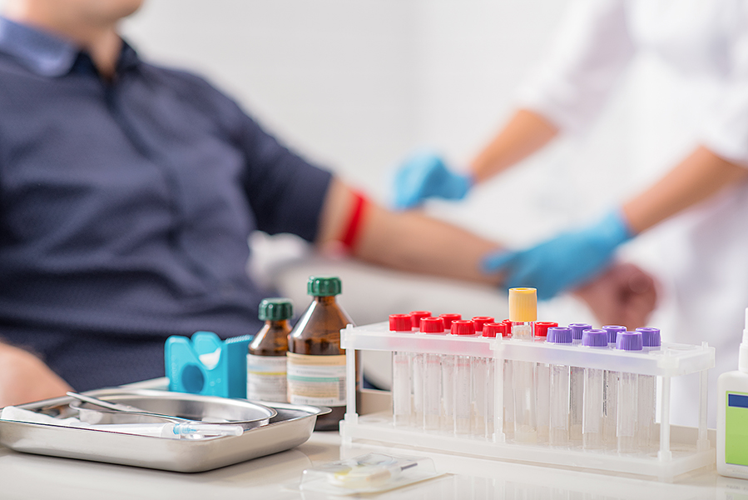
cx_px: 374
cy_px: 250
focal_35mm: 85
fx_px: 1767
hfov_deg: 23.9
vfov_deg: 16.1
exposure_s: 1/200
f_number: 2.8
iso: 200
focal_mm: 85
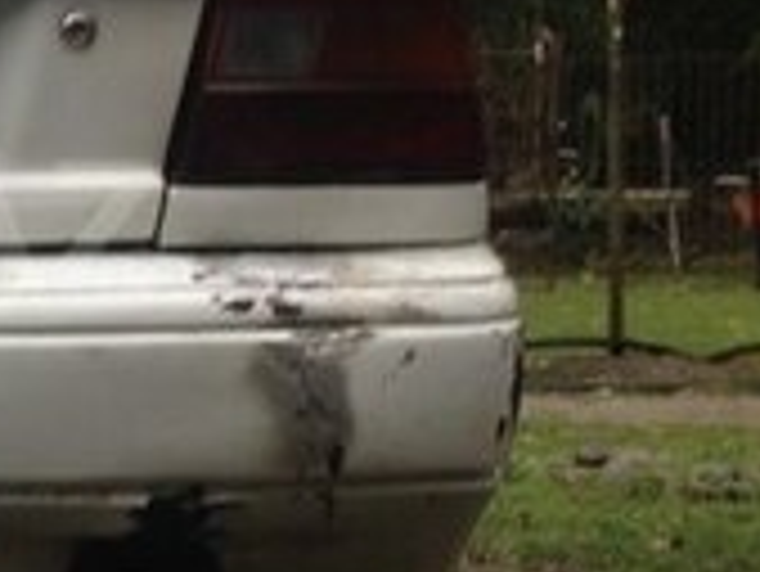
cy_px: 227
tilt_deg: -1.9
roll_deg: +1.1
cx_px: -306
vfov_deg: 11.5
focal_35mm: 129
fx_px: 2834
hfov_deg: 14.5
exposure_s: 1/24
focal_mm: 4.12
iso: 50
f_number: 2.4
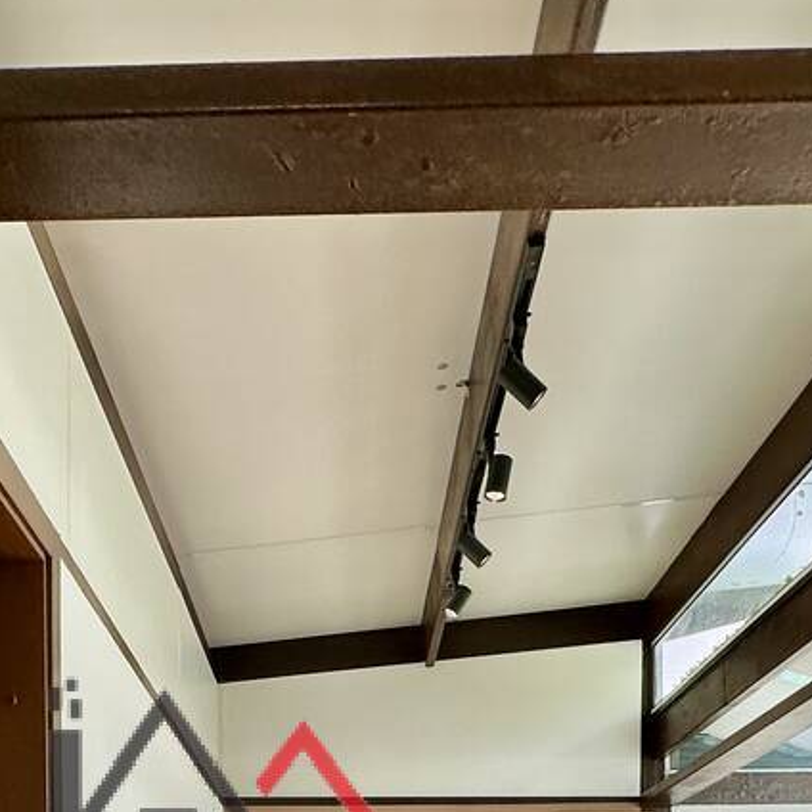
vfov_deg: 32.5
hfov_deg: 39.7
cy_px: 990
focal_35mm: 42
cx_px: 303
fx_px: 1115
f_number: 2.2
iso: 50
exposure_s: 1/120
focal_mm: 2.22
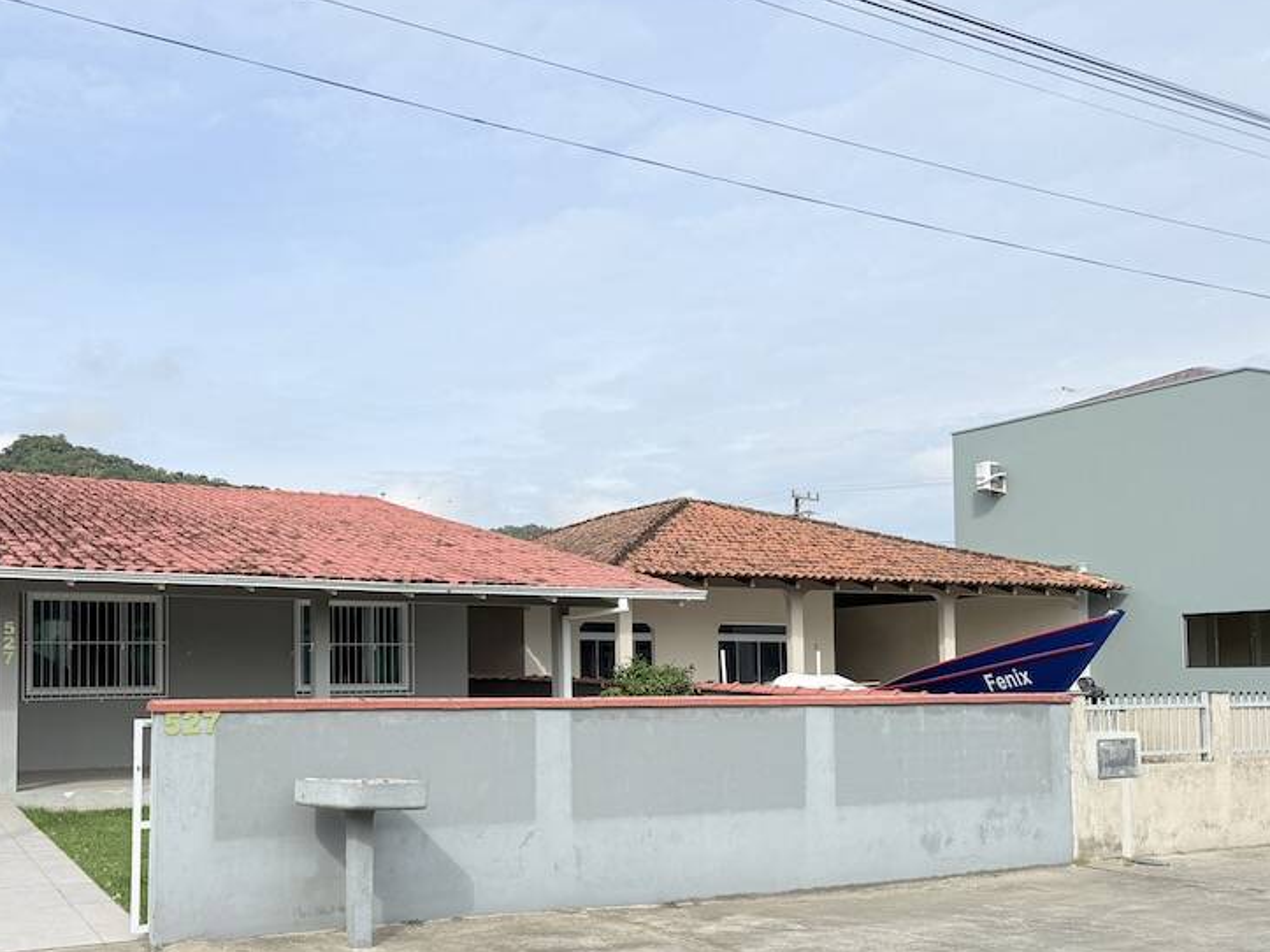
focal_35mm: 34
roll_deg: +0.7
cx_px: 376
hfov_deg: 52.4
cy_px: 624
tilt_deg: +4.2
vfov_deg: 41.3
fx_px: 1247
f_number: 1.78
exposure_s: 1/6711
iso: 80
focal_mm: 6.76
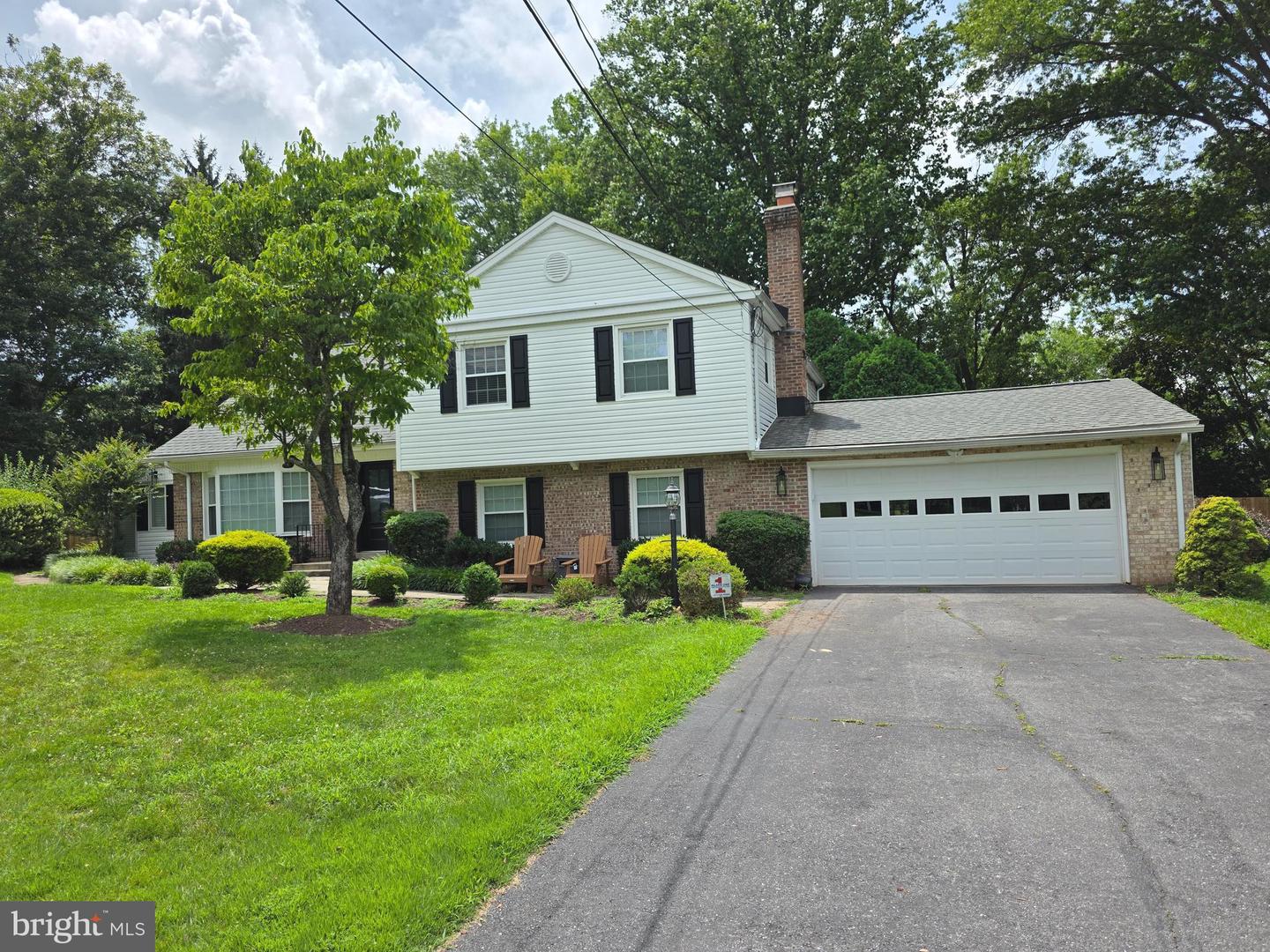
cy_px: 476
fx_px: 844
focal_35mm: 23
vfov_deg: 58.9
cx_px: 635
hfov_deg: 73.9
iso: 80
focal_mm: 6.3
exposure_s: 1/7944
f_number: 1.7
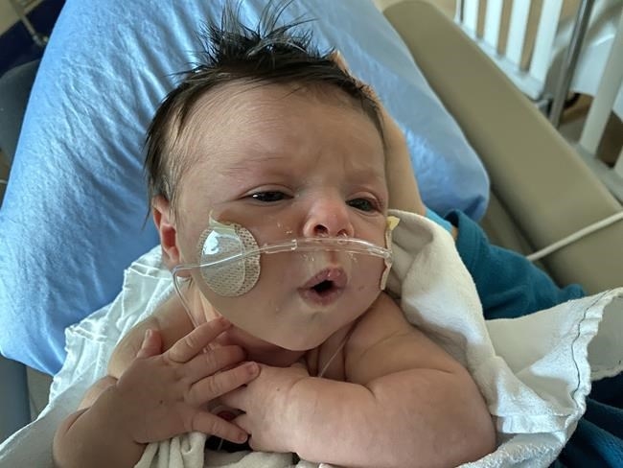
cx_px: 312
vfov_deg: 53.1
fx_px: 468
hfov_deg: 67.3
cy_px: 234
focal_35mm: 26
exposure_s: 1/23
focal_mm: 4.25
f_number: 1.8
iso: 1000
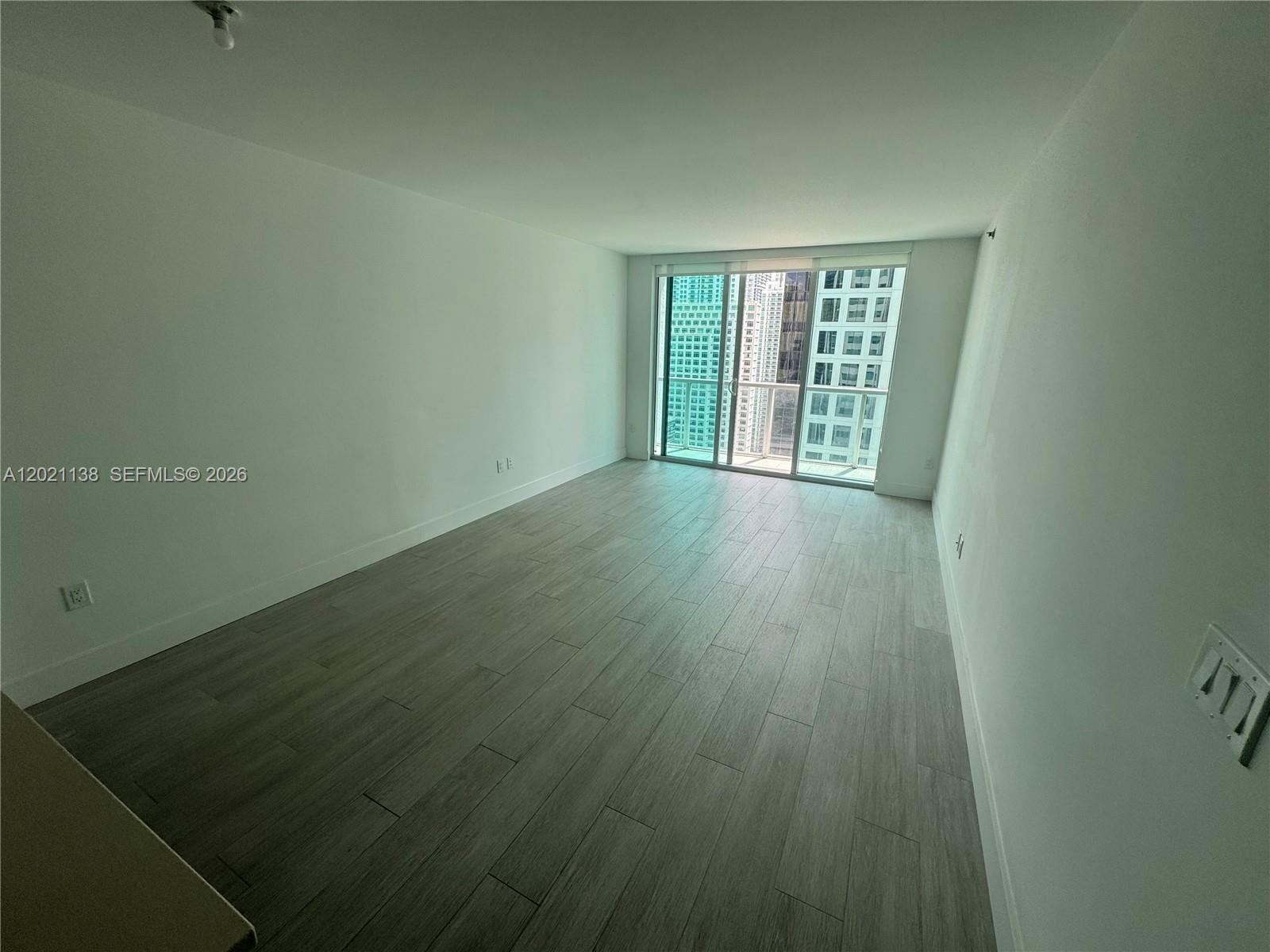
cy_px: 476
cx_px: 635
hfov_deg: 102.1
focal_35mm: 14
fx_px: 514
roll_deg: -0.9
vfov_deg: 85.7
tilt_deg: -15.5
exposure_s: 1/346
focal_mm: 2.22
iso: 40
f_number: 2.2
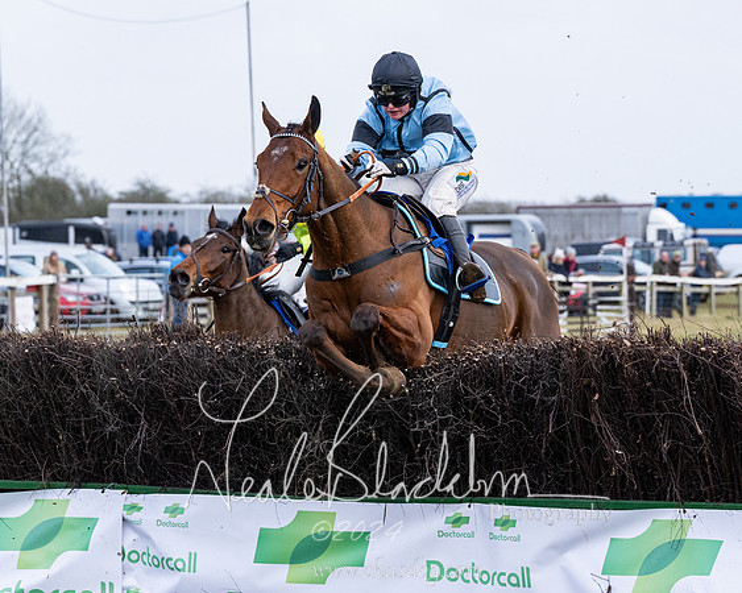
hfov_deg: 11.7
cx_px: 315
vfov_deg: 9.4
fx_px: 3606
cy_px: 288
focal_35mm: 164
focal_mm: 87
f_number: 4
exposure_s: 1/1250
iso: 800
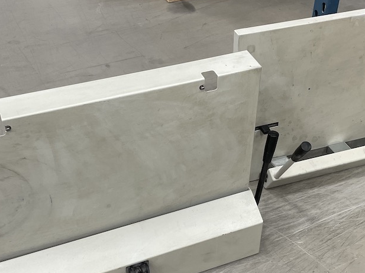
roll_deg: -0.5
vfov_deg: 28.5
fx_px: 537
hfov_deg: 37.4
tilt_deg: -42.0
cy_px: 166
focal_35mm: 51
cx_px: 208
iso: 100
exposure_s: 1/100
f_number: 1.6
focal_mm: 4.2
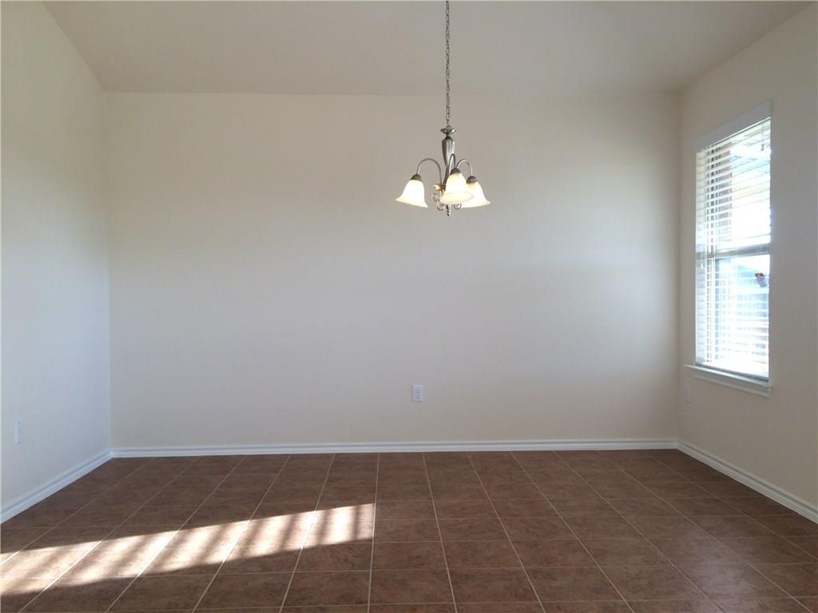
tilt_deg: -1.5
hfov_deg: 61.7
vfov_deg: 48.2
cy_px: 306
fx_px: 685
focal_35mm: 29
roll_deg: +1.0
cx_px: 409
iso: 40
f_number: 2.2
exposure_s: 1/60
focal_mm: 4.15
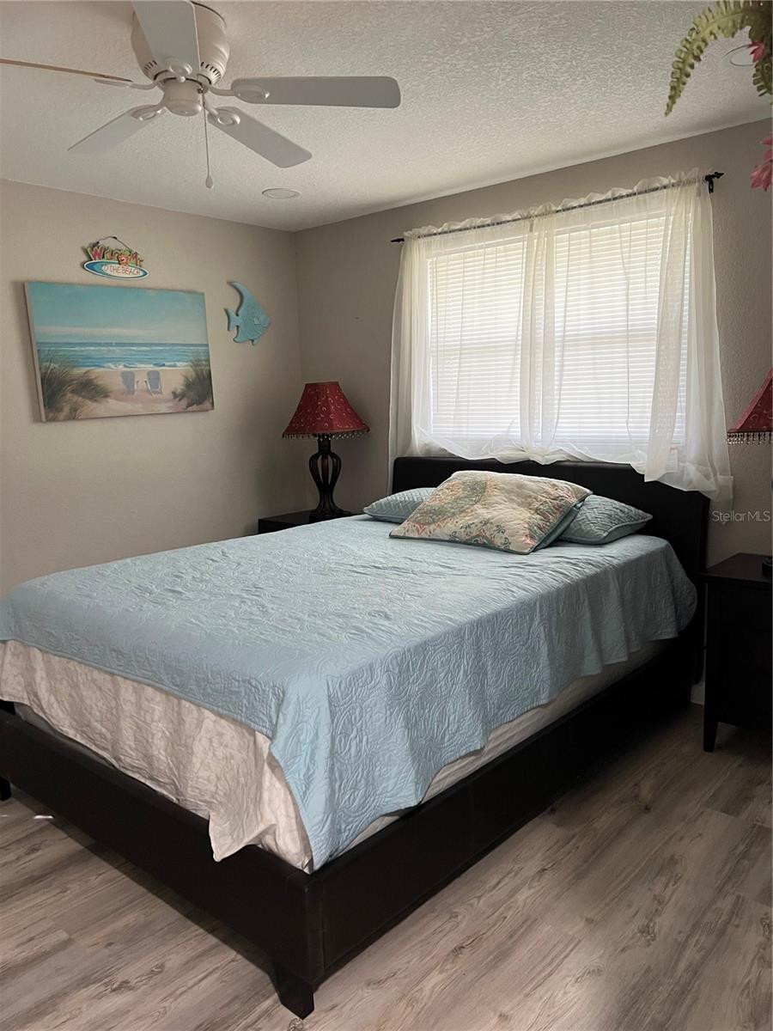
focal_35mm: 26
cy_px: 516
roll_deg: -0.1
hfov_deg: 53.1
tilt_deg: -7.2
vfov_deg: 67.3
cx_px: 386
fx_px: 774
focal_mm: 5.7
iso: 200
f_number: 1.5
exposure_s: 1/60
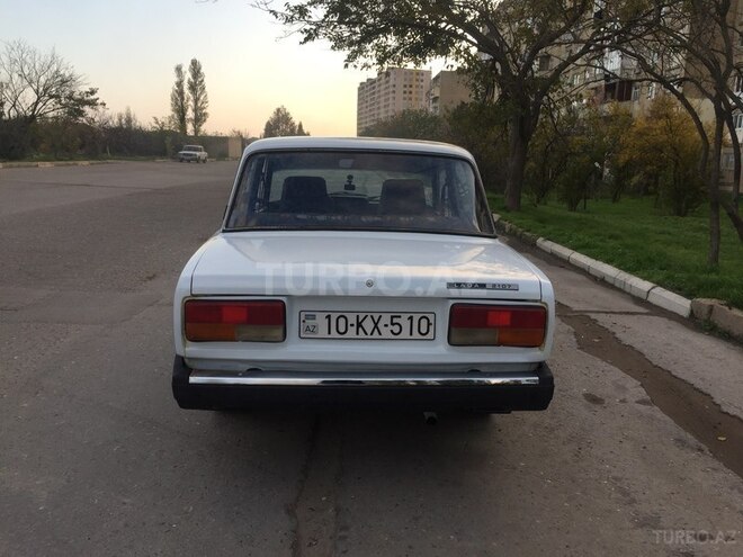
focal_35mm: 29
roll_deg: -1.7
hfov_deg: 61.7
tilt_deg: -11.3
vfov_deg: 48.2
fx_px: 622
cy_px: 278
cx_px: 372
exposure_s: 1/327
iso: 32
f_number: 2.2
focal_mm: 4.15
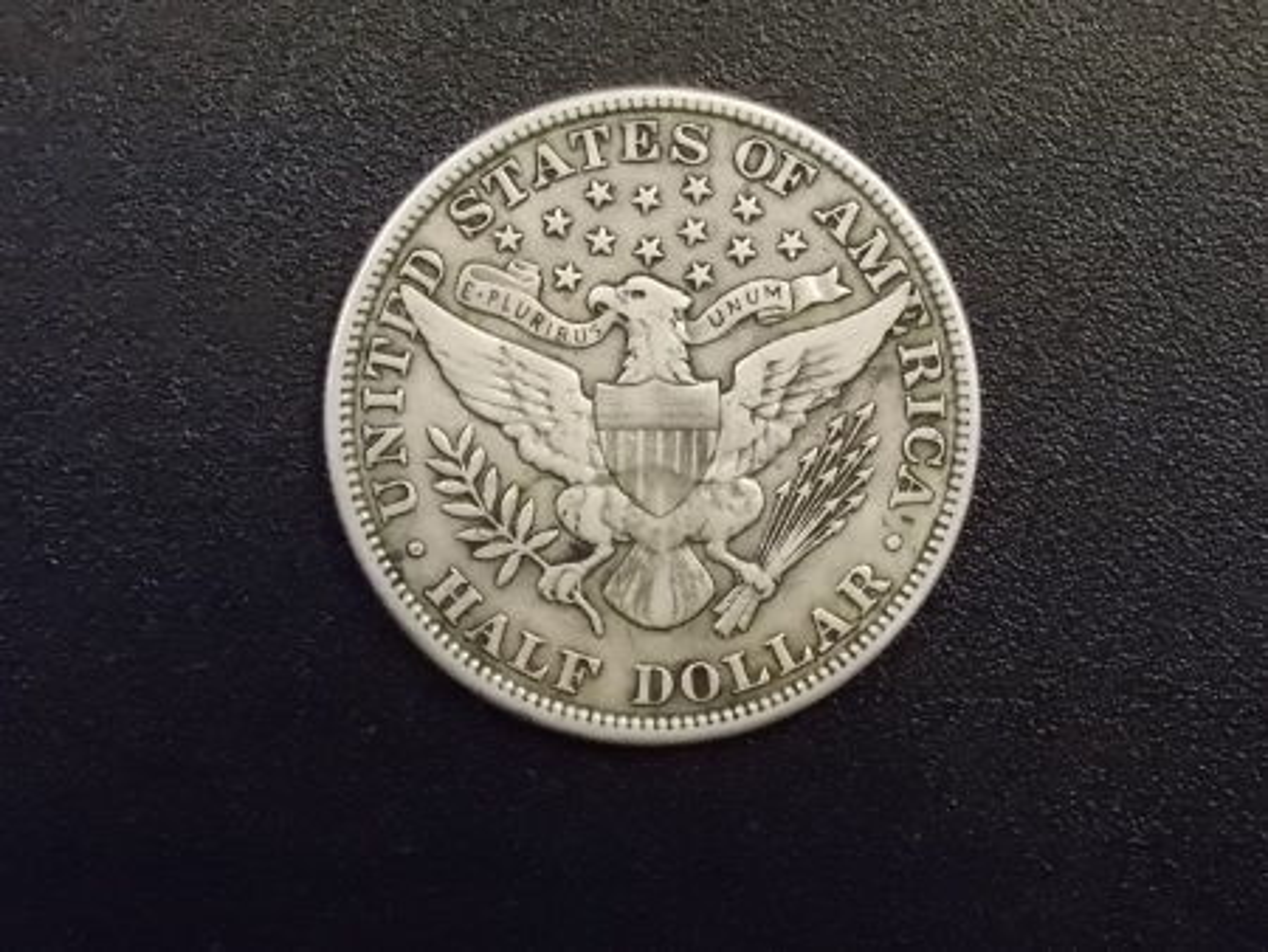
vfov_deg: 11.2
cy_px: 476
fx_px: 4838
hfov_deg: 14.9
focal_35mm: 132
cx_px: 634
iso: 1600
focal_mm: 23.4
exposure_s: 1/125
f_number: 5
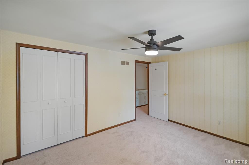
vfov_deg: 77.1
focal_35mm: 15
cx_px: 124
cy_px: 82
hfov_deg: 100.5
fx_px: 104
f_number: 4
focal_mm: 10
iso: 450
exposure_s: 1/60
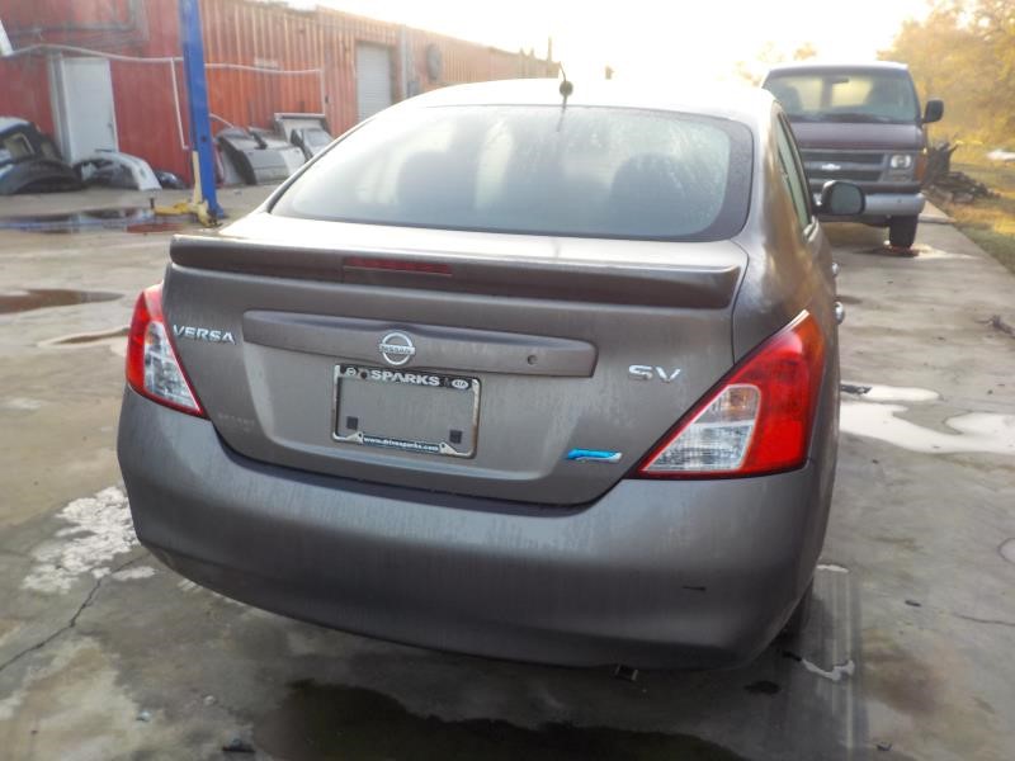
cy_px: 380
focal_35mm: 30
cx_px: 508
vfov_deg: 46.8
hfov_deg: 60.0
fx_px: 880
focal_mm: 4.1
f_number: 3.3
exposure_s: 1/80
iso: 125
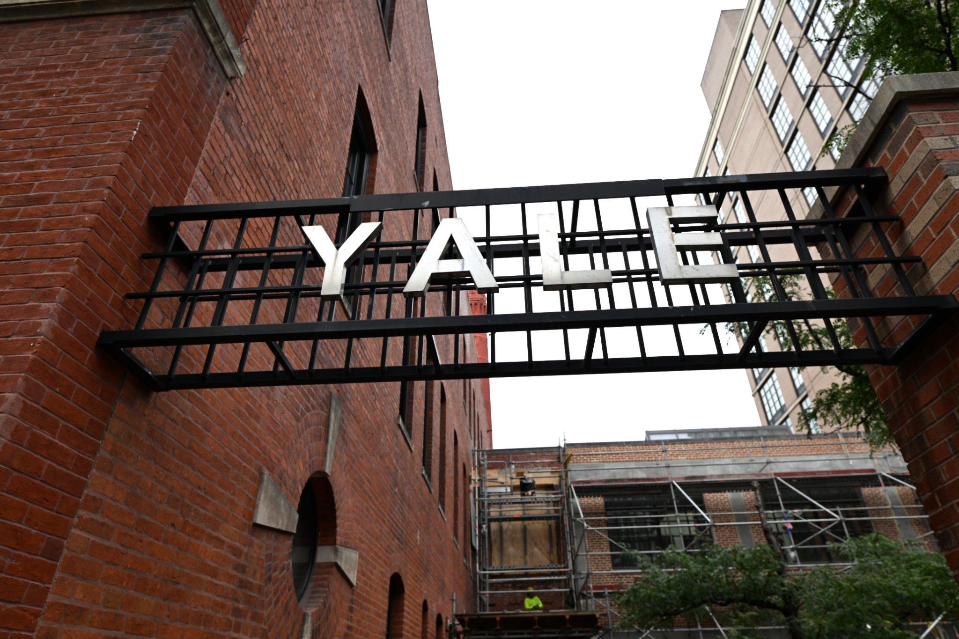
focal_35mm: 22
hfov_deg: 78.6
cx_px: 480
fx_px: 586
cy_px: 320
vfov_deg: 57.2
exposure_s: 1/250
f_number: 7.1
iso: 100
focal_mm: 22
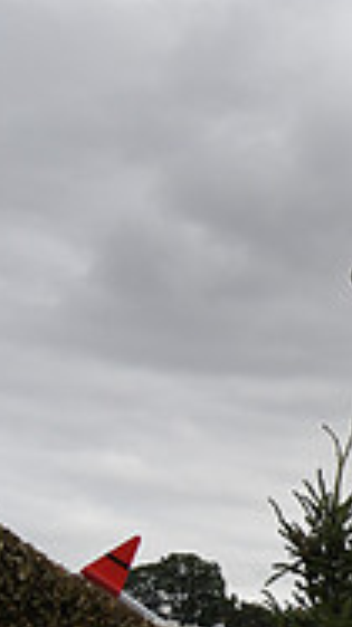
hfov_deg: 9.6
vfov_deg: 20.0
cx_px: 925
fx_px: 1778
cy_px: 394
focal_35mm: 107
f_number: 5.6
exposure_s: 1/4000
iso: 800
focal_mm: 22
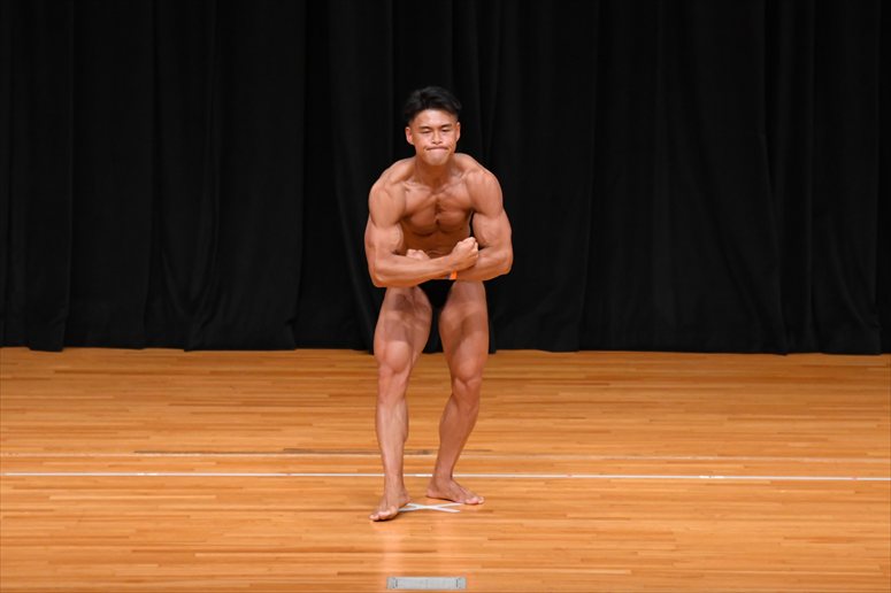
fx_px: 6679
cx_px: 446
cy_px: 296
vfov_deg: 5.1
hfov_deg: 7.6
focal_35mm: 270
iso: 3200
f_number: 5.6
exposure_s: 1/400
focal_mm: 180
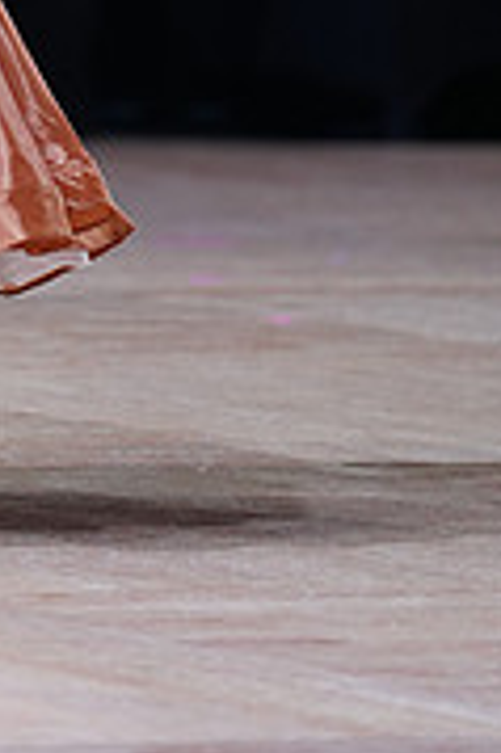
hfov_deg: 2.6
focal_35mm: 526
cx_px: -242
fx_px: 11001
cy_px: -400
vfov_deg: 3.9
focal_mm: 162
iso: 800
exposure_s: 1/500
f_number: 2.8
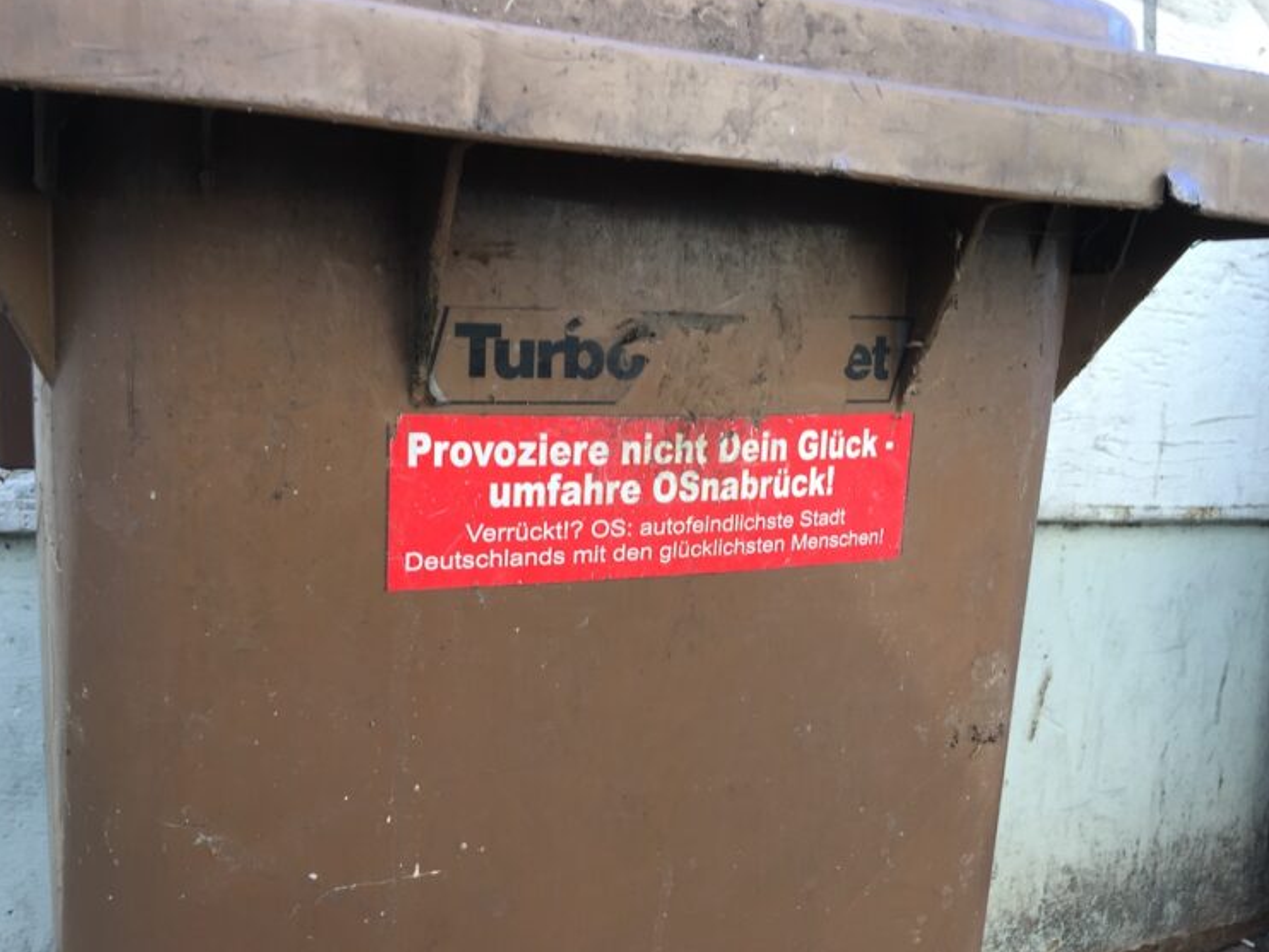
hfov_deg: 59.9
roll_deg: -4.4
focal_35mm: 30
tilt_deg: -4.2
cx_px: 616
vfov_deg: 46.8
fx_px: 1100
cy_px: 473
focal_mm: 4.15
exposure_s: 1/50
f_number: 2.2
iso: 40
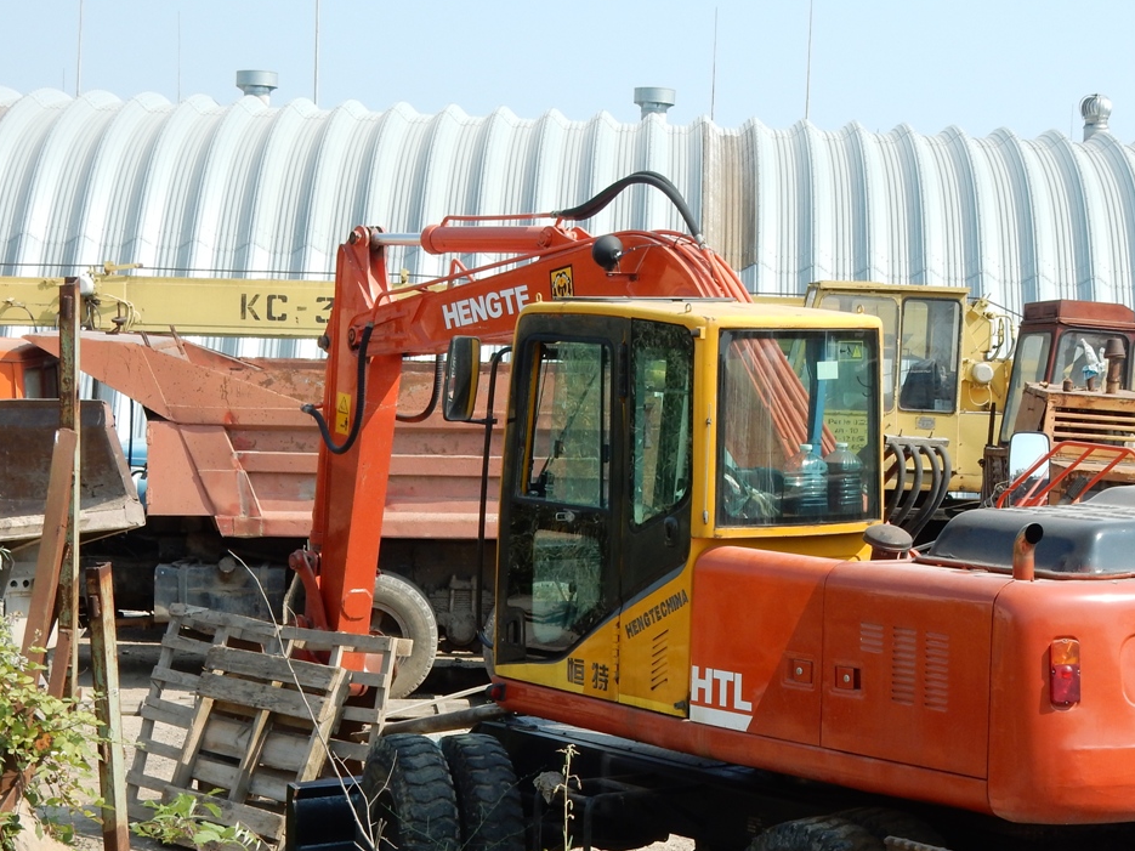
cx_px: 770
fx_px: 3213
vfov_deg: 15.1
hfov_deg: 20.0
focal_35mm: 98
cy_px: 569
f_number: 4.8
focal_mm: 12.6
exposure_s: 1/400
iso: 125
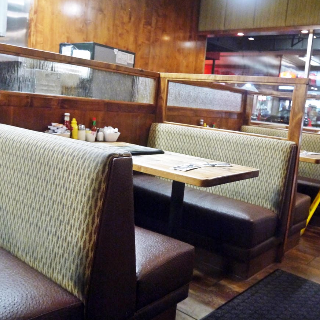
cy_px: 158
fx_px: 356
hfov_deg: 48.3
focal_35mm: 34
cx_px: 179
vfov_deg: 48.4
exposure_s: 1/50
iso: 1600
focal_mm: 14
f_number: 3.5
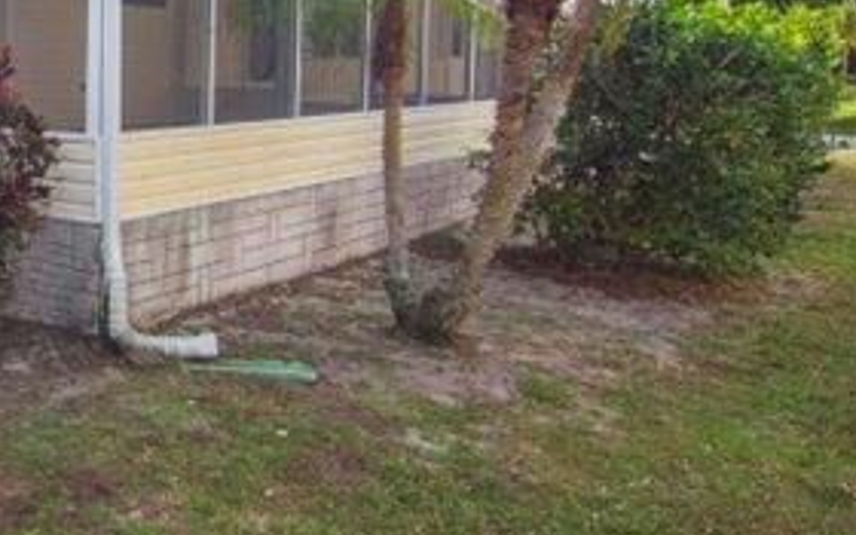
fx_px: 1010
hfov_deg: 37.0
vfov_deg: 29.1
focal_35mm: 43
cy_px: 116
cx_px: -128
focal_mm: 11
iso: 320
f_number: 16
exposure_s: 1/250
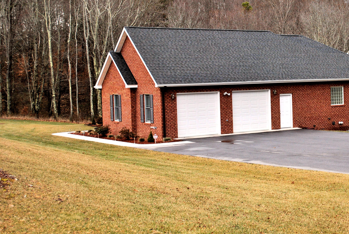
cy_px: 74
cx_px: 259
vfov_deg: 21.5
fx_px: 612
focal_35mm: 63
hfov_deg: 31.3
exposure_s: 1/125
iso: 180
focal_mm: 28
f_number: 5.6
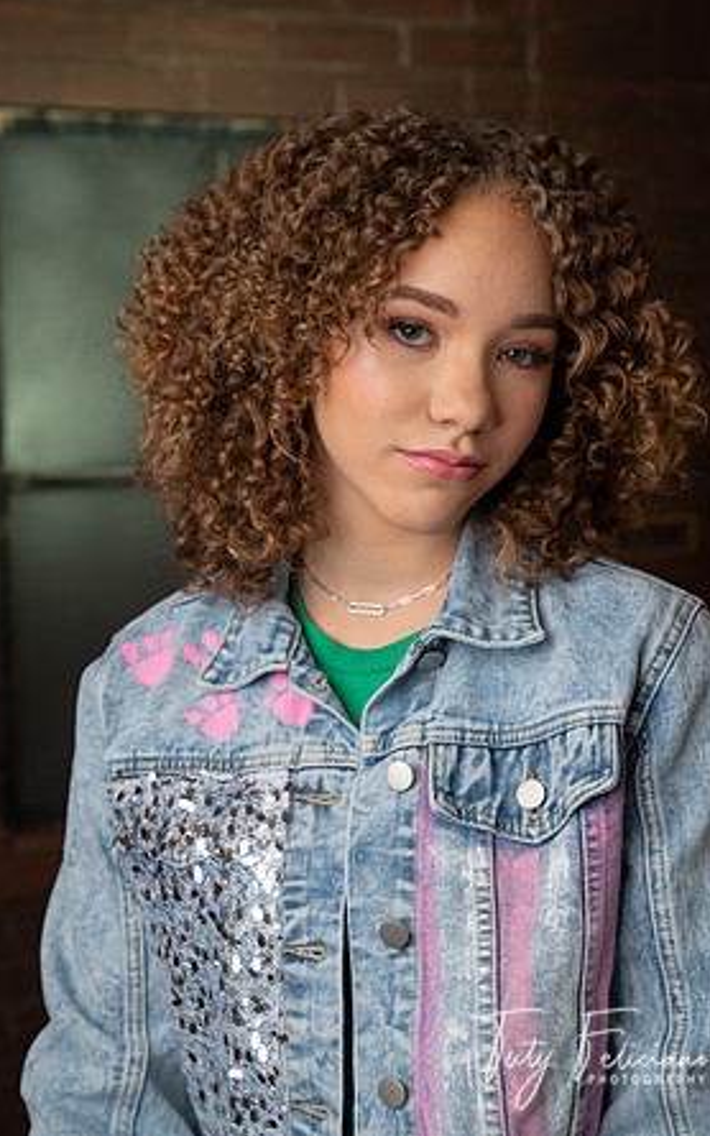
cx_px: 363
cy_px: 564
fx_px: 2044
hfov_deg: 19.7
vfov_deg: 31.1
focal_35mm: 66
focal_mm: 64
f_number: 5.6
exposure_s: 1/100
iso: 100
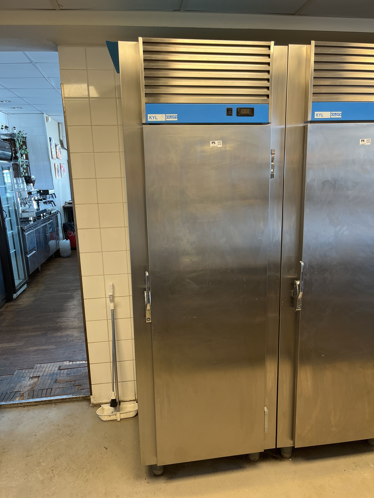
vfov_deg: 67.3
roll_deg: +3.9
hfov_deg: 53.1
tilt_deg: -9.2
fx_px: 375
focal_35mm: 26
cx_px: 187
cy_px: 249
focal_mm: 5.1
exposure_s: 1/50
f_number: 1.6
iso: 125
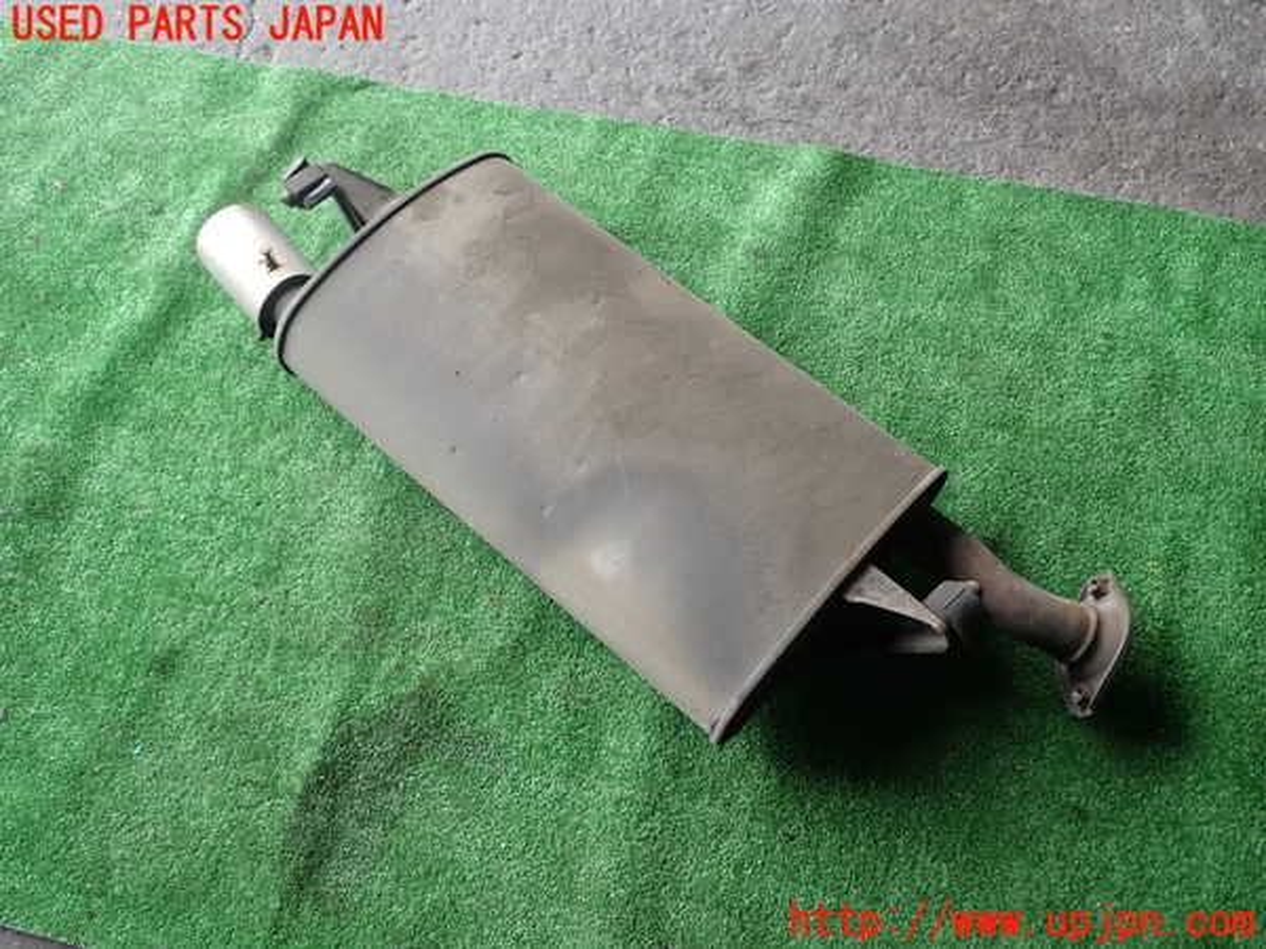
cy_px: 474
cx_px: 633
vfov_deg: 46.8
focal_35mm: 30
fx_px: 1097
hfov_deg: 60.0
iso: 100
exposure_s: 1/80
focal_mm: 5.4
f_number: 2.3
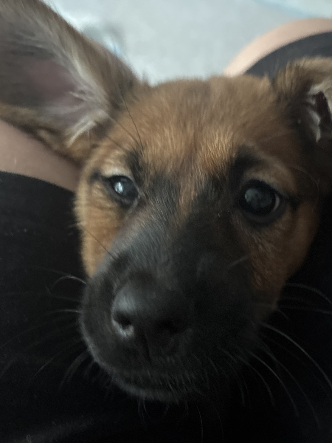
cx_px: 196
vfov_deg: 52.6
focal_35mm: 35
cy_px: 223
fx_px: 448
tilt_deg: -46.6
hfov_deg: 40.5
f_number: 1.6
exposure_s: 1/19
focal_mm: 5.96
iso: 1000
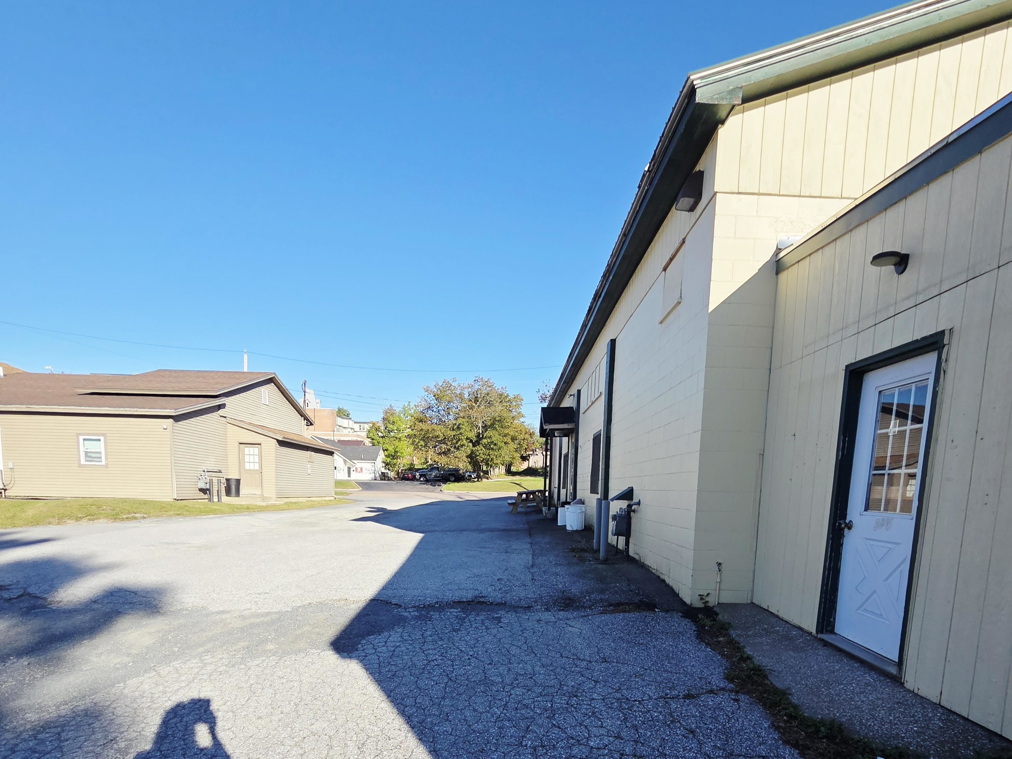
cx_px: 506
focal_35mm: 13
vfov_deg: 89.9
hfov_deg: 106.2
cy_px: 380
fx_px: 380
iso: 50
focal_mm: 2.2
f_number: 2.2
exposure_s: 1/2500
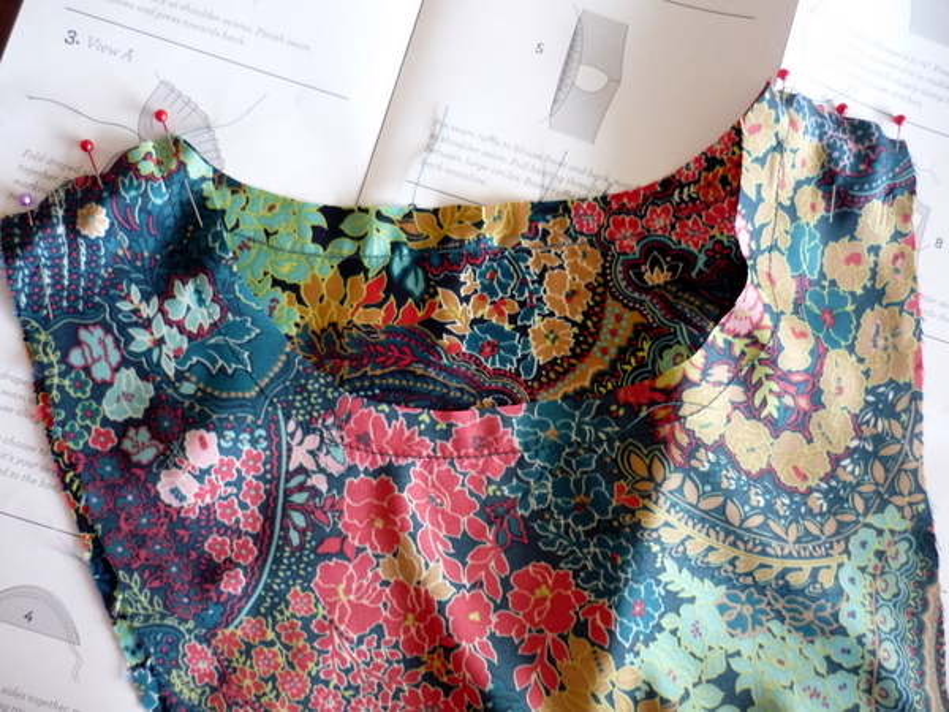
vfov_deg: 42.9
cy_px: 356
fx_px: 905
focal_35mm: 33
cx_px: 474
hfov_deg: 55.4
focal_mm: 5.5
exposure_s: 1/20
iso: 400
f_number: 2.8
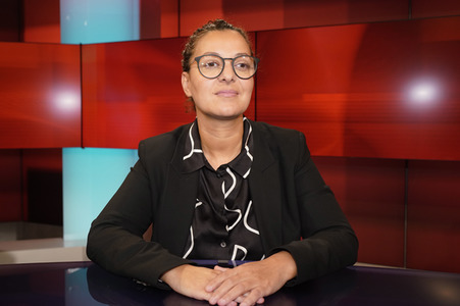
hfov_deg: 58.8
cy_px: 153
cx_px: 230
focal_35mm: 32
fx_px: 409
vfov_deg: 41.1
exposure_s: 1/125
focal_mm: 32
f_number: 5
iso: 2000
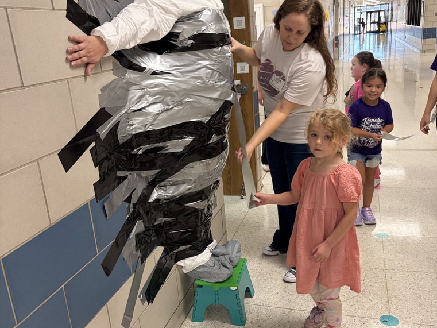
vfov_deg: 40.7
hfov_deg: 52.6
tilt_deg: -16.7
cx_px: 218
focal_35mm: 35
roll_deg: +4.6
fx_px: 442
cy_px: 174
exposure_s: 1/78
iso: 125
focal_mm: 5.96
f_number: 1.6
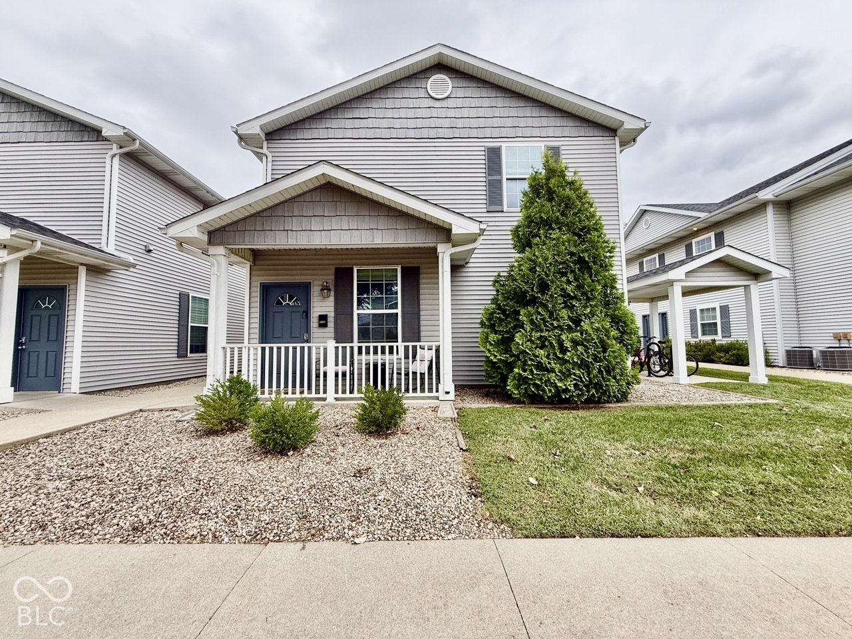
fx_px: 345
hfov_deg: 102.1
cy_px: 320
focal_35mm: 14
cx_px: 426
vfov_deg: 85.7
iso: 64
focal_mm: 2.22
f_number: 2.2
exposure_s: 1/274
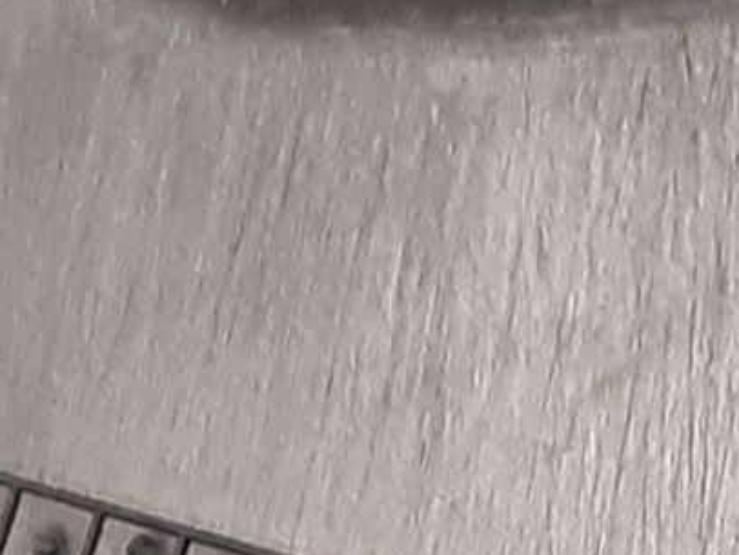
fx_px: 2798
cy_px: 1305
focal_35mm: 131
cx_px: 945
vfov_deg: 10.0
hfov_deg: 14.5
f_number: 1.7
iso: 200
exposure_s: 1/50
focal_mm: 3.93
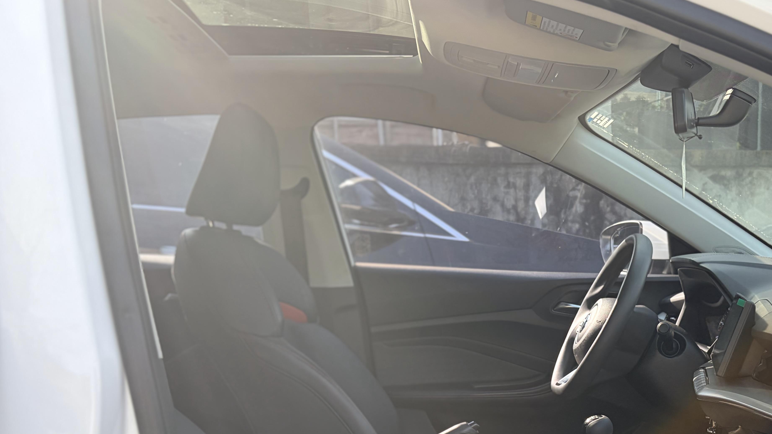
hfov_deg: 45.7
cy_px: 399
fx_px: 901
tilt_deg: -9.6
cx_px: 512
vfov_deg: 26.1
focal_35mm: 44
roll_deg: +1.7
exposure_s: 1/365
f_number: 1.6
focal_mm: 5.96
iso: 50
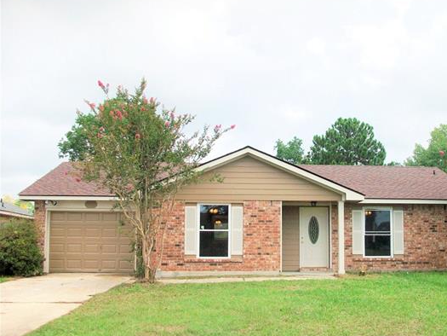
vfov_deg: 36.8
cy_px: 193
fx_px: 504
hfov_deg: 47.5
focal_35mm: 39
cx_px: 272
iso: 64
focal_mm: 5.7
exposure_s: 1/500
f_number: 2.8
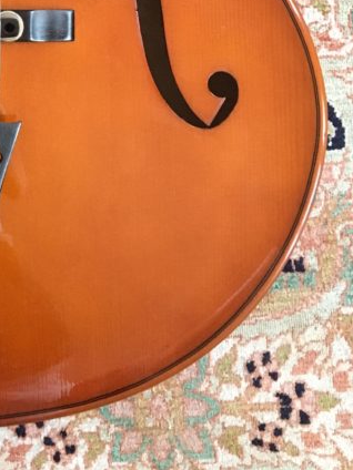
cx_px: -54
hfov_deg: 19.9
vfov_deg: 25.3
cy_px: -79
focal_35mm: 70
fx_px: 952
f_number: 2.2
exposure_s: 1/17
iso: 200
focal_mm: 4.15
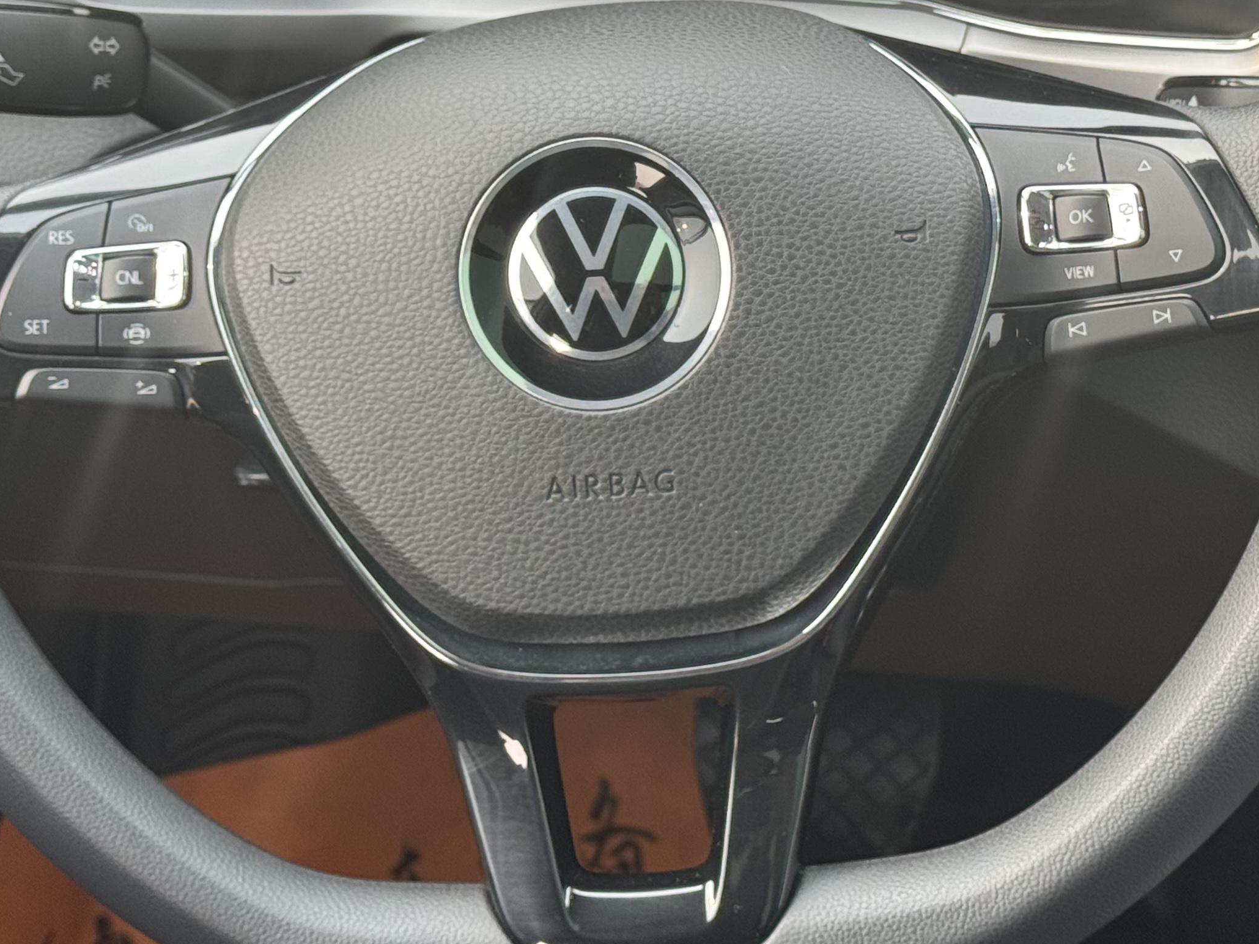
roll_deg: -2.2
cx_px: 663
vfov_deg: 15.6
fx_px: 3419
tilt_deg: -32.9
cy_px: 188
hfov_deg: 20.9
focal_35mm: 94
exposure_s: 1/121
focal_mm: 6.76
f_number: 1.78
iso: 50
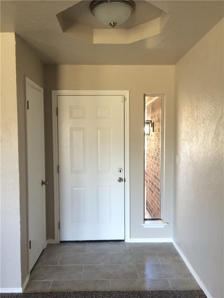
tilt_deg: -4.0
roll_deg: +0.6
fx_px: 250
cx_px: 112
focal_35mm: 29
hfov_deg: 48.2
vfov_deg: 61.7
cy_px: 149
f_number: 2.2
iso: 50
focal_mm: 4.15
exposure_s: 1/30
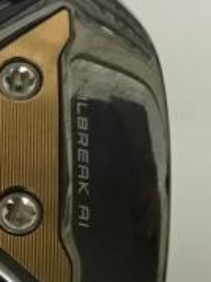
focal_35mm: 125
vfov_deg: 15.7
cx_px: -87
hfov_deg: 11.4
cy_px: 214
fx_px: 1017
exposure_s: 1/33
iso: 200
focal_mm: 3.3
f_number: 2.4
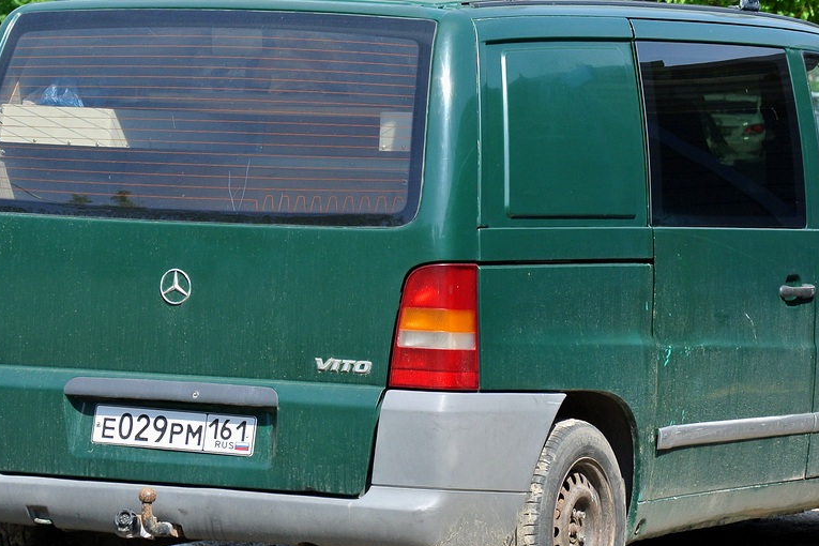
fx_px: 4390
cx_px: 442
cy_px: 248
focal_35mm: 193
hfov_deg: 10.7
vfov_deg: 7.1
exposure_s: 1/500
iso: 100
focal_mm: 45.9
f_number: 4.5
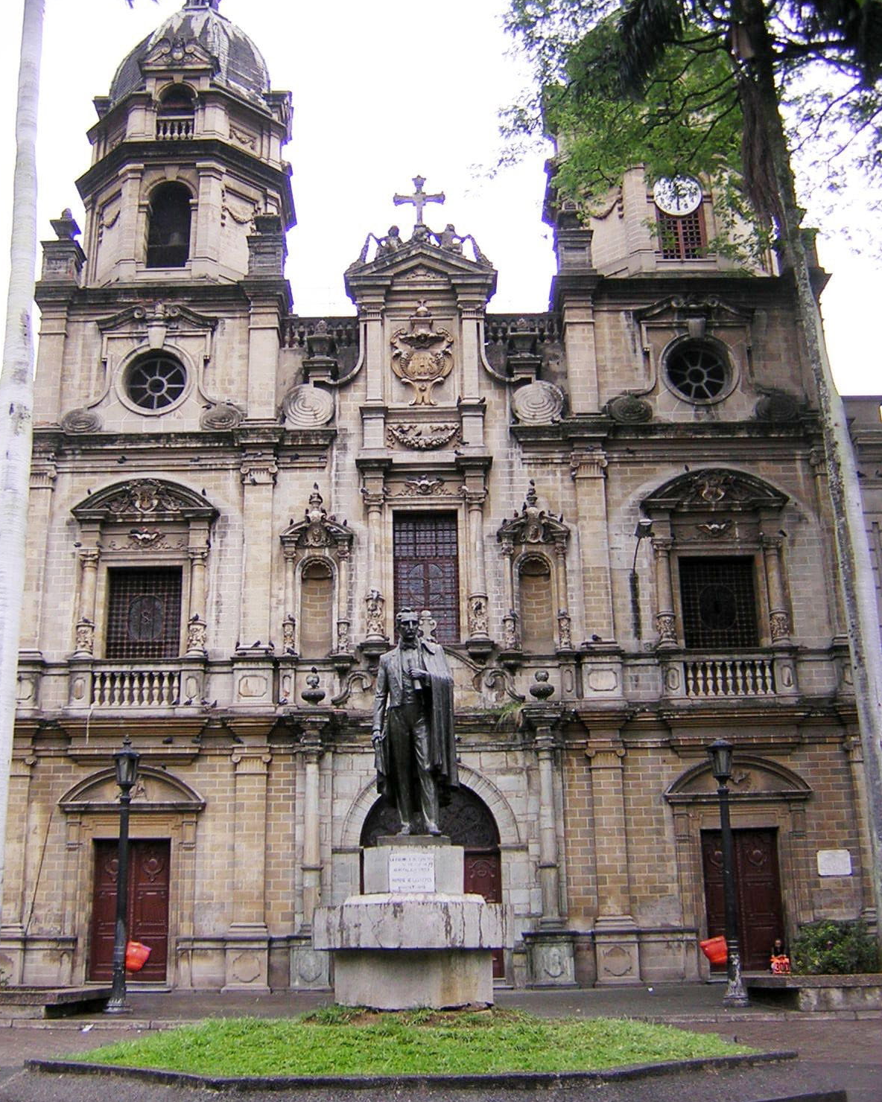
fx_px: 1240
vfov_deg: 47.9
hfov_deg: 39.2
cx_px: 436
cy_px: 521
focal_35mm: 38
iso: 100
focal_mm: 4.7
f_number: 2.6
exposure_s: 1/234
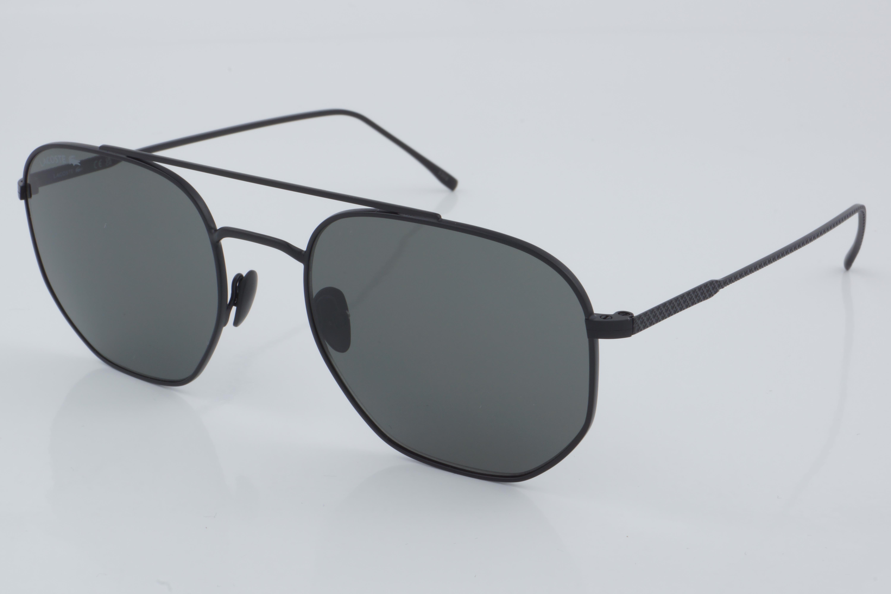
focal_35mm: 75
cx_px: 446
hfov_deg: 27.0
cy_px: 297
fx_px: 1856
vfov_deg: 18.2
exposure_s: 1/4
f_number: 32
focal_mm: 50
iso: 100
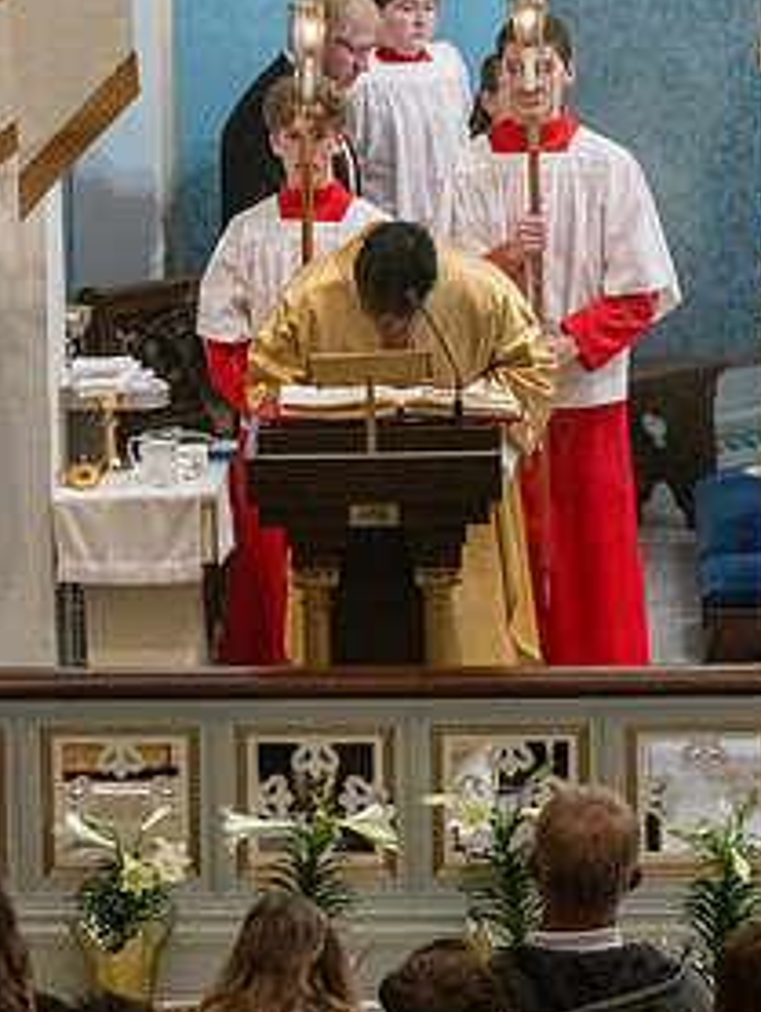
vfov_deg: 6.4
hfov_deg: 4.8
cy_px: 490
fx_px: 9102
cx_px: 441
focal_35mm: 311
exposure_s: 1/60
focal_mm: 155
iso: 5000
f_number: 11
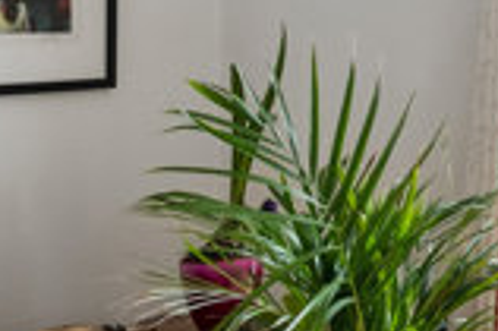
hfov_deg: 15.9
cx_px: 1072
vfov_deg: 14.8
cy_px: 20
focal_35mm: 91
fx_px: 1258
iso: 200
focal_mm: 18
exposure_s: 1/15
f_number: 9
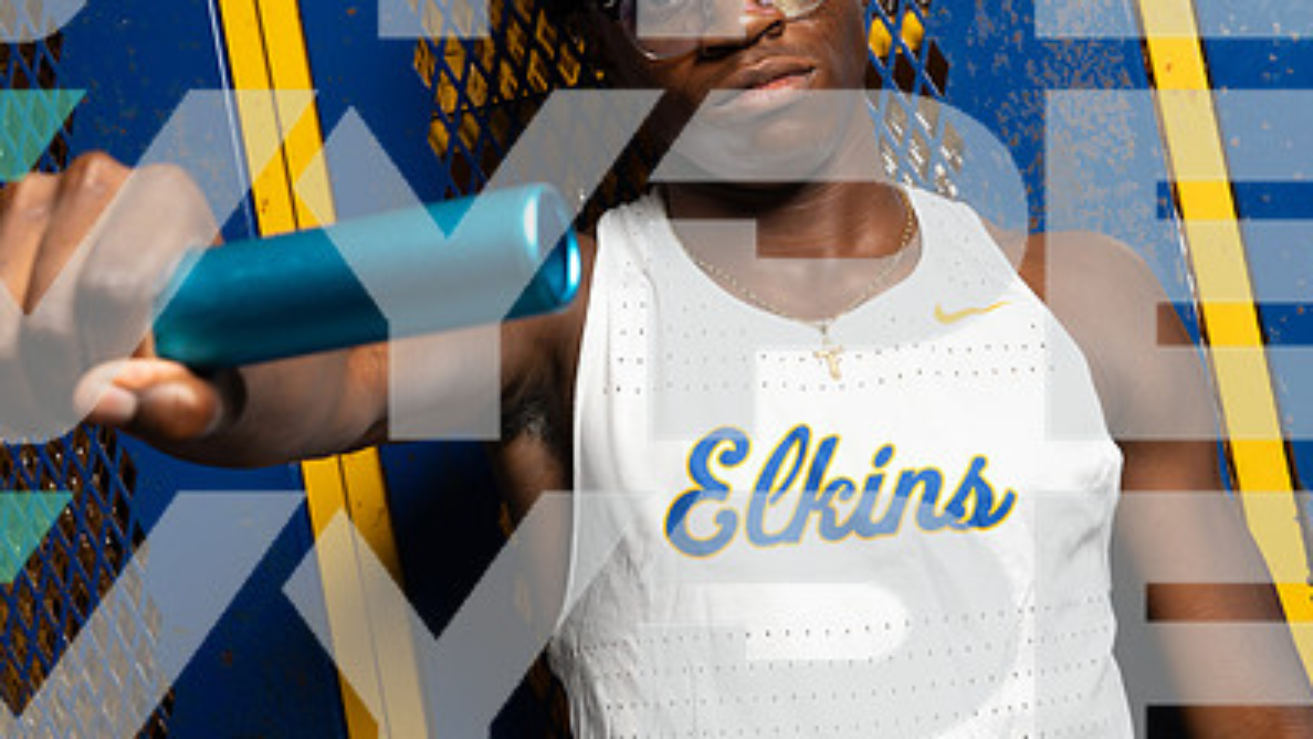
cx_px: 584
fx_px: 2298
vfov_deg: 18.2
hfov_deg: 31.9
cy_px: 267
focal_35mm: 66
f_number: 8
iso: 125
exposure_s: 1/250
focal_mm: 43
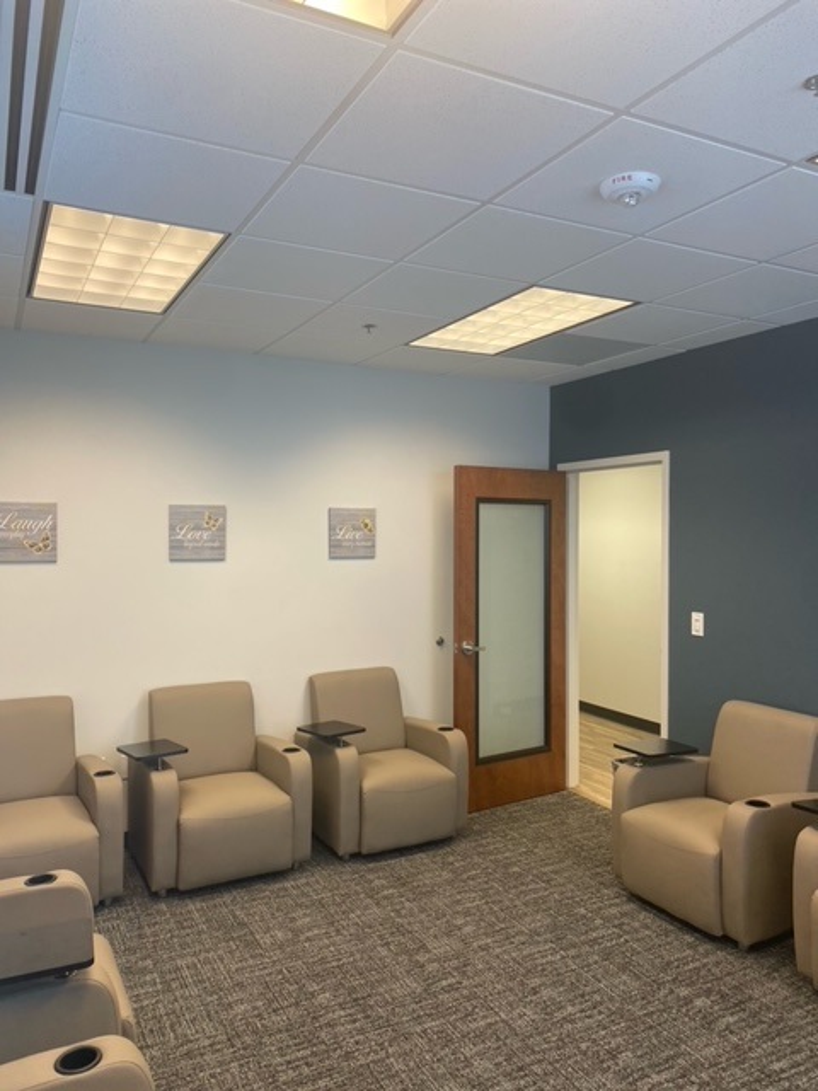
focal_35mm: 26
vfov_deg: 67.3
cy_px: 546
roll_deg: +0.7
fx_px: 819
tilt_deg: -1.2
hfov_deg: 53.1
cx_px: 409
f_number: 1.8
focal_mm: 4.25
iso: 125
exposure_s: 1/120
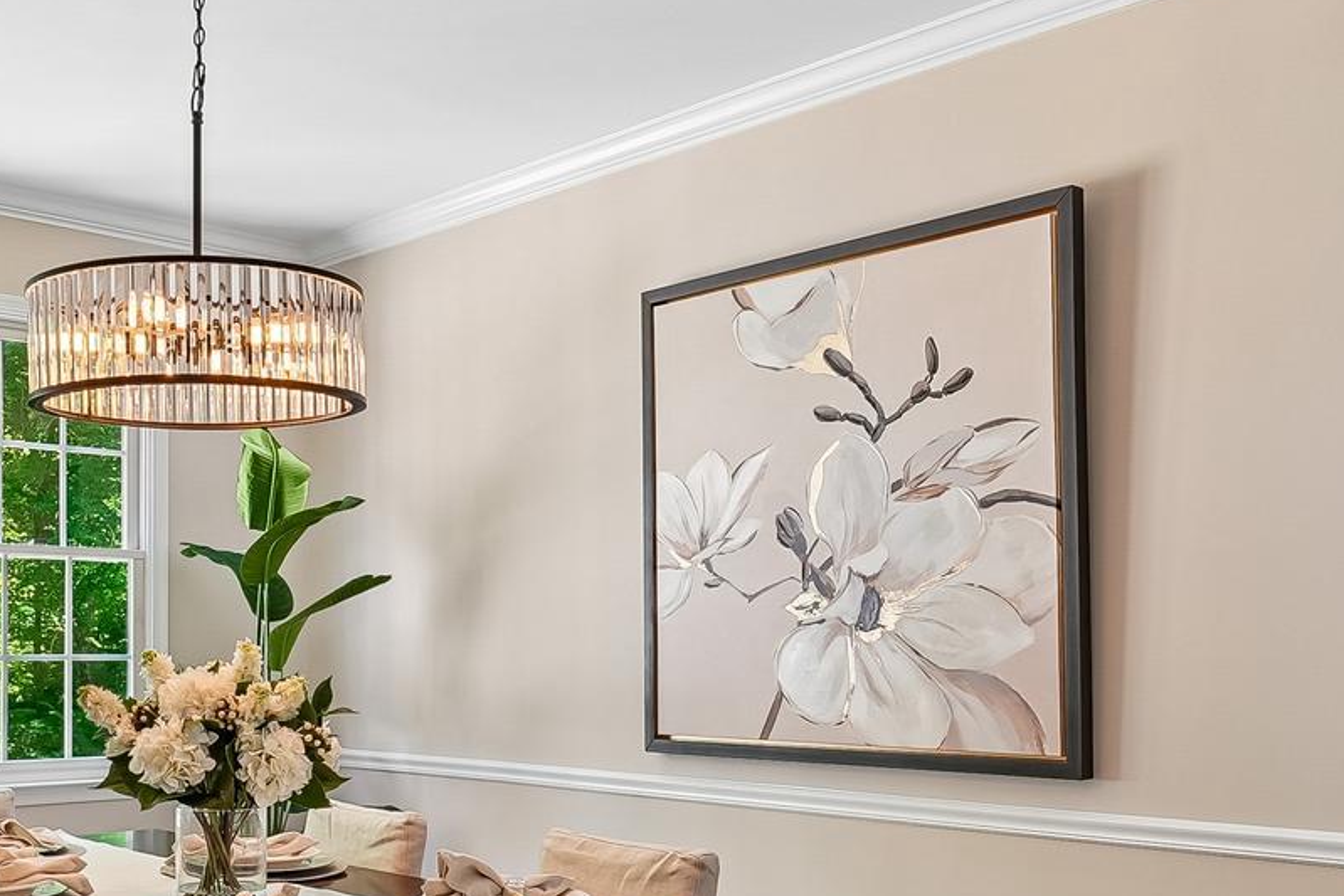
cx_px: 449
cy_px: 643
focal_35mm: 42
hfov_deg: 45.4
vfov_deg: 31.3
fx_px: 1579
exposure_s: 1/2
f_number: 8
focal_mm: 16.5
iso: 100
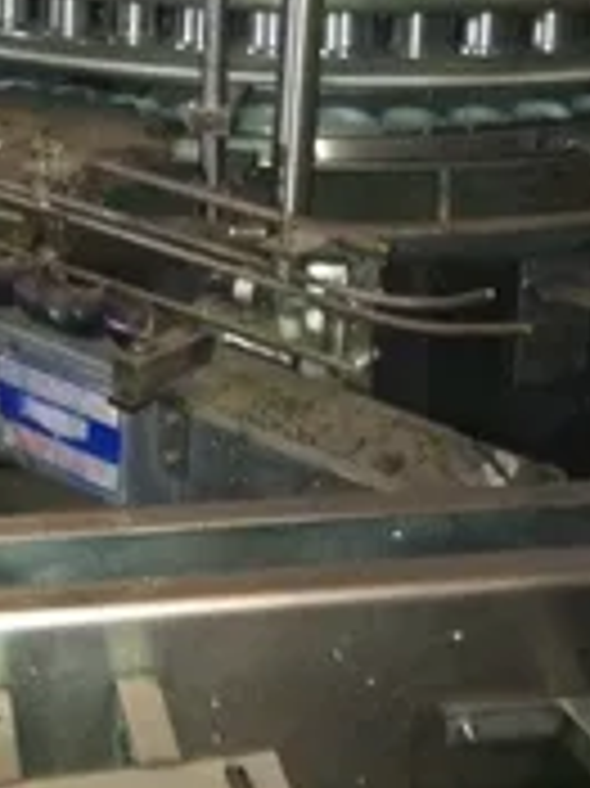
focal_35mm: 80
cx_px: 236
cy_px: 108
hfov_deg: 18.4
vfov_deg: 23.9
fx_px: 1820
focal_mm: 3.85
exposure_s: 1/15
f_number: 2.8
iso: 1000
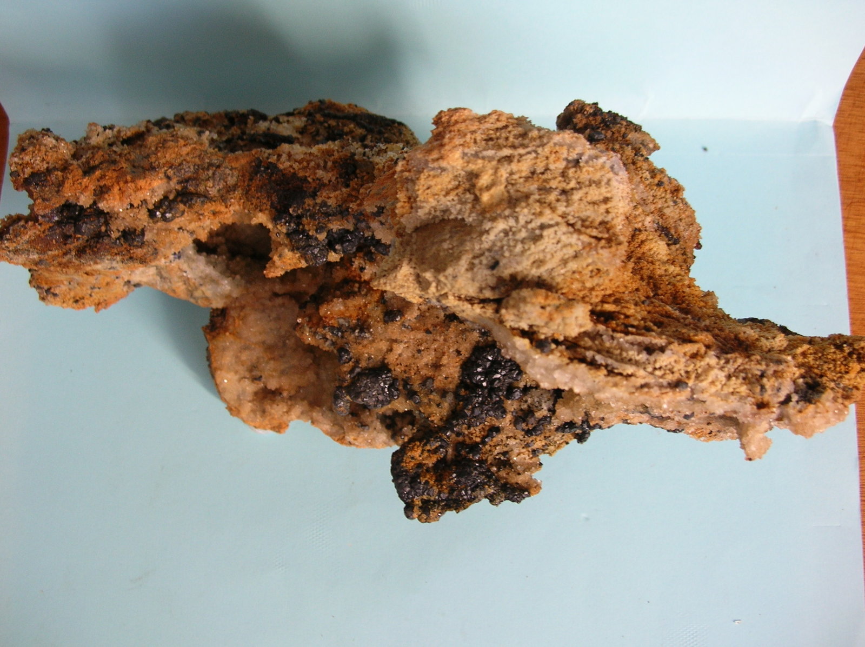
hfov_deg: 51.4
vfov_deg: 39.6
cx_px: 432
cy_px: 324
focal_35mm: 36
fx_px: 899
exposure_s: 1/6.3
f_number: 2.7
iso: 50
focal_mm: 6
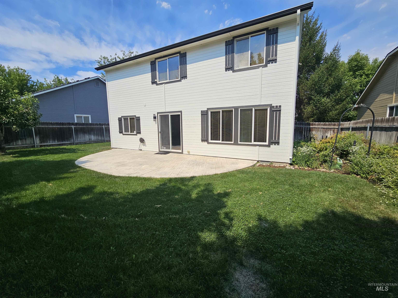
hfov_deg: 106.2
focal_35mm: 13
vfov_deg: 89.9
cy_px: 149
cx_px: 199
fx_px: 149
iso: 50
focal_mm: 2.2
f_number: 2.2
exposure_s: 1/2775
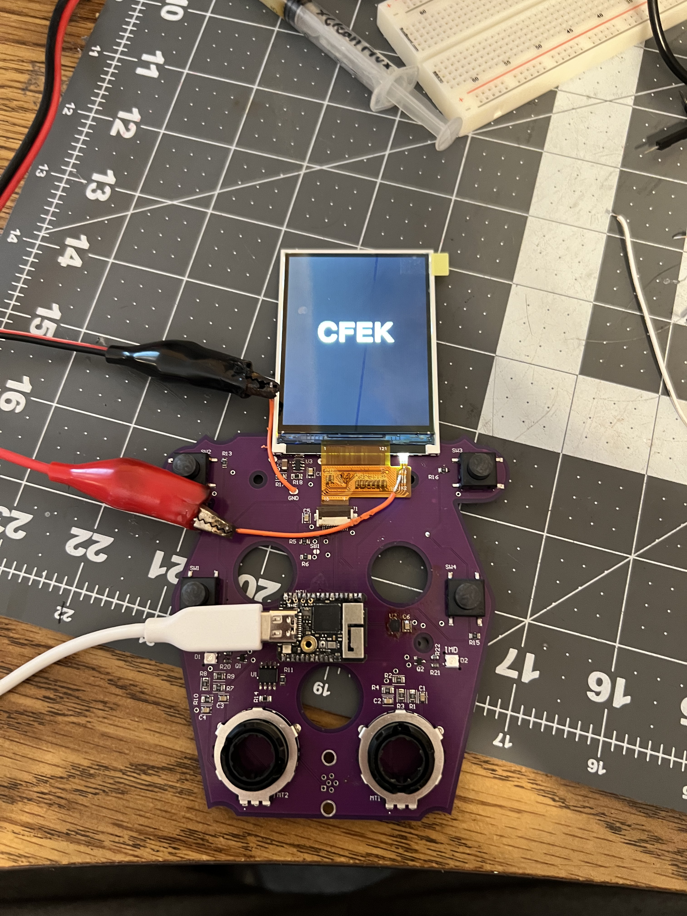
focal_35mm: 26
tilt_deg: -74.3
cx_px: 344
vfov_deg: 67.3
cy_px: 458
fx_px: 688
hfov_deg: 53.1
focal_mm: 5.7
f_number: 1.5
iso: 500
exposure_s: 1/33
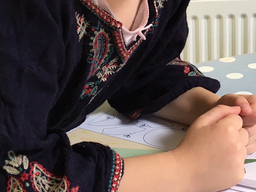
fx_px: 695
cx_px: 214
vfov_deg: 15.7
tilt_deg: -18.9
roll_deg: +0.5
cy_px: 64
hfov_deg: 20.6
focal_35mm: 94
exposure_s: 1/33
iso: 32
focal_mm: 4.15
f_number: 2.2
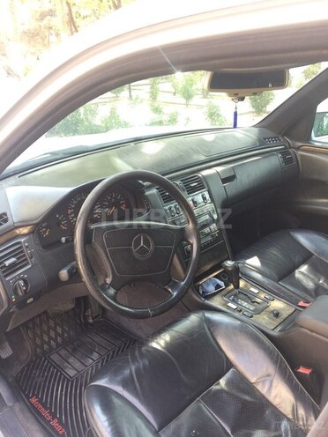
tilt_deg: -26.7
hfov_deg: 48.2
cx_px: 164
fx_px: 366
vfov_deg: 61.7
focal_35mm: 29
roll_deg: +4.4
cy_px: 218
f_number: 2.2
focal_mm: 4.15
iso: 64
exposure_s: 1/100
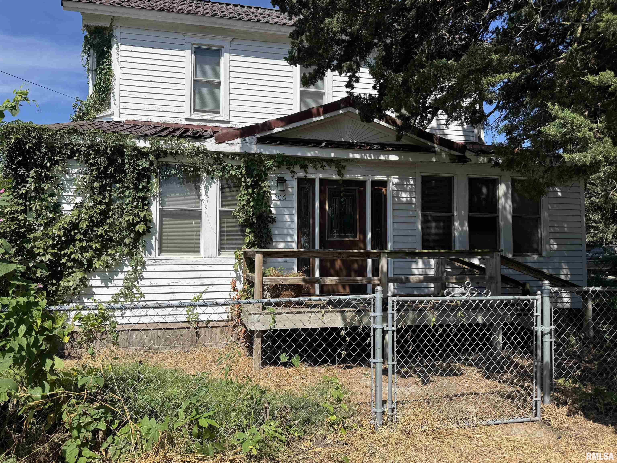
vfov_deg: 56.8
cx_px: 308
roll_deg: -0.9
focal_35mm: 24
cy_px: 232
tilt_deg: +2.5
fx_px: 428
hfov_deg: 71.6
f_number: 1.78
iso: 80
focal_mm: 6.76
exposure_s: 1/3802
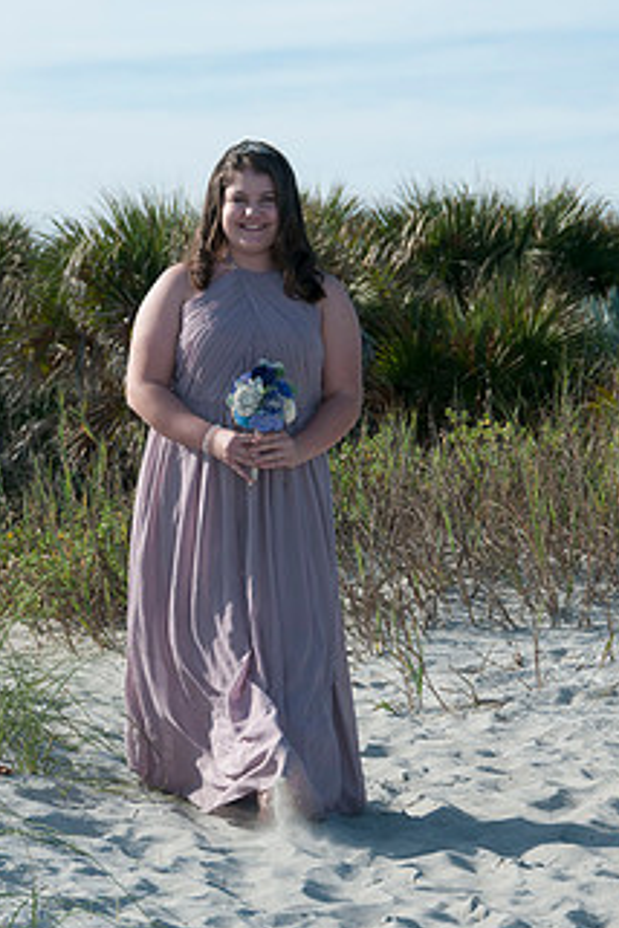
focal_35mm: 189
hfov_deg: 7.3
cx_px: 253
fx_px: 4874
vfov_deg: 10.9
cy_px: 439
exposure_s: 1/250
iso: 100
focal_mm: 90
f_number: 10
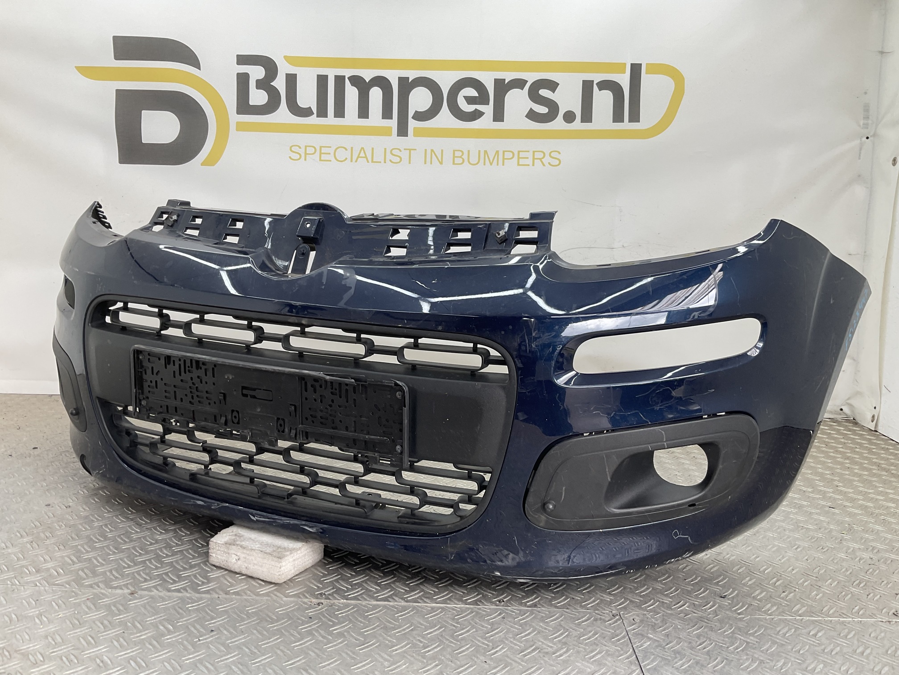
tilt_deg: -8.7
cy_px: 338
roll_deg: -3.4
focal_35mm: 29
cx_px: 450
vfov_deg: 48.2
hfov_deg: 61.7
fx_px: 753
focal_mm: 3
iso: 20
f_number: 1.8
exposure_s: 1/100
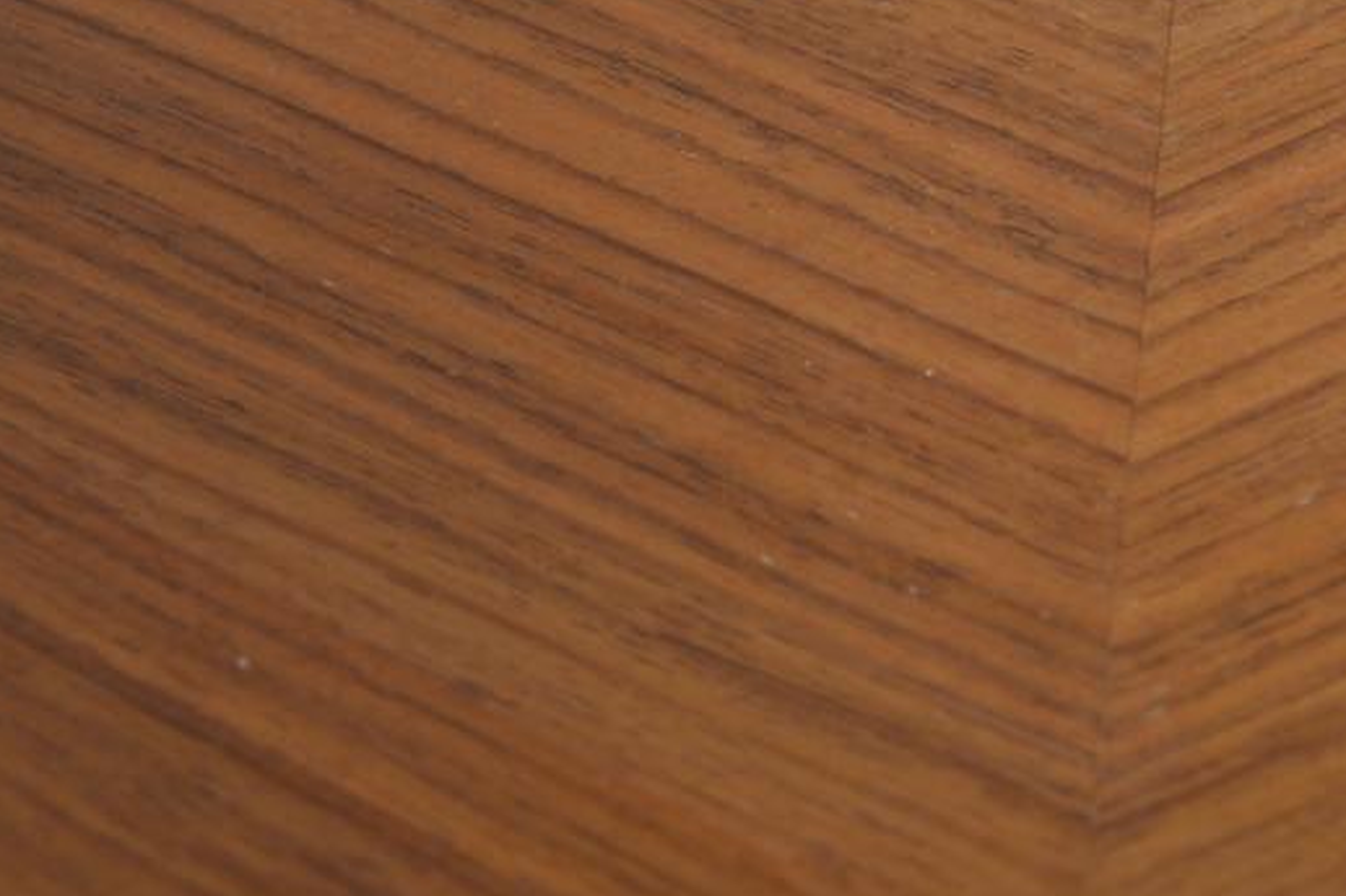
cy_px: 171
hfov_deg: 15.3
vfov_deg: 10.4
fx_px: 4933
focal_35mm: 132
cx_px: 1242
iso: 160
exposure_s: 1/125
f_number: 4.5
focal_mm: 38
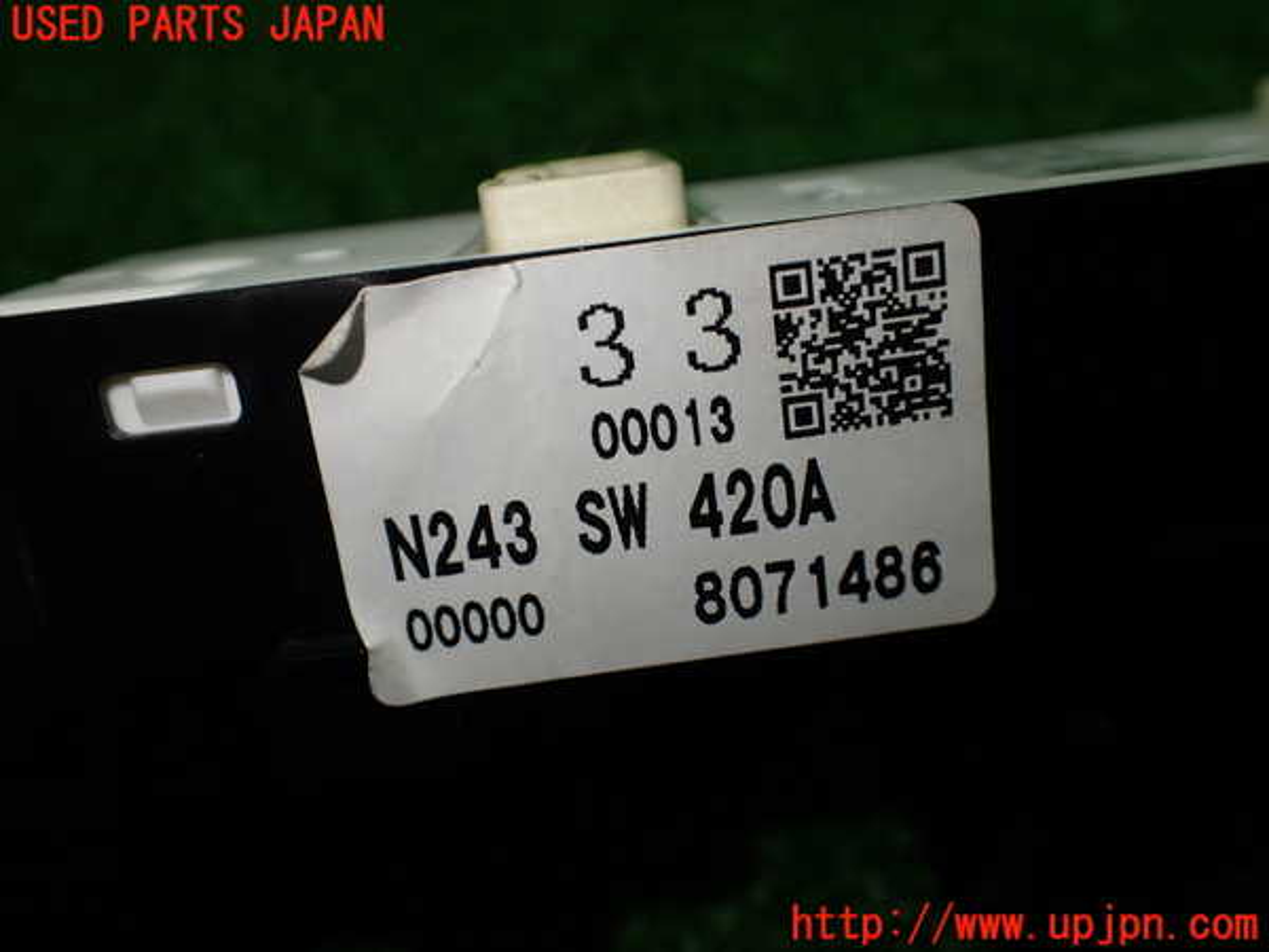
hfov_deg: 60.0
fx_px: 1100
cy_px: 476
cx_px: 634
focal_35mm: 30
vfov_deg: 46.8
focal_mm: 5.4
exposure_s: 1/200
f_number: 2.3
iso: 100
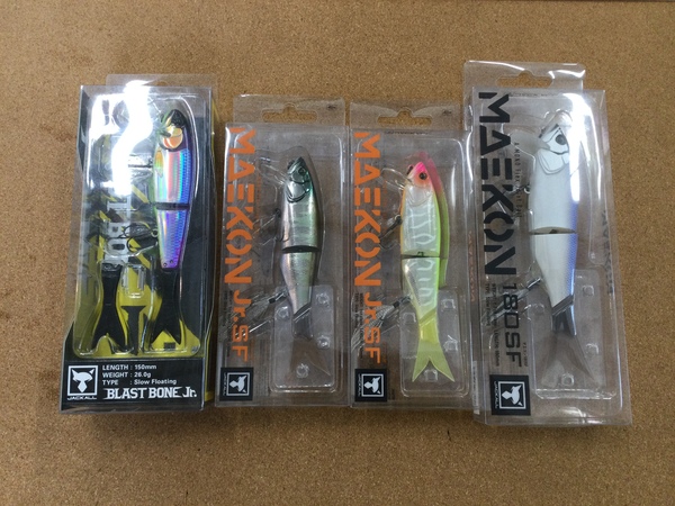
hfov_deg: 58.4
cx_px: 338
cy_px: 253
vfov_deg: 45.4
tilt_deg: -79.5
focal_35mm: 31
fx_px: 604
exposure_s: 1/30
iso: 32
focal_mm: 3.3
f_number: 2.4
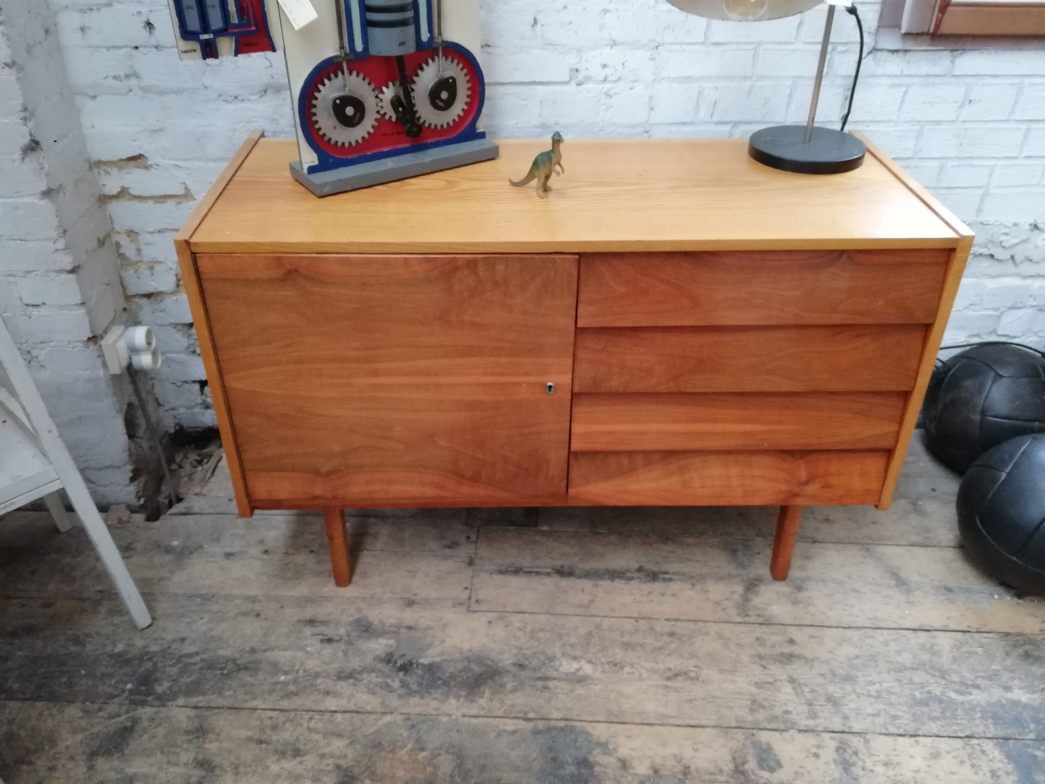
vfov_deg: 49.7
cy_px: 392
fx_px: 845
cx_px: 522
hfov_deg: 63.4
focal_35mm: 28
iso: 500
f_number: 2.2
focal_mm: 3.81
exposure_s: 1/25
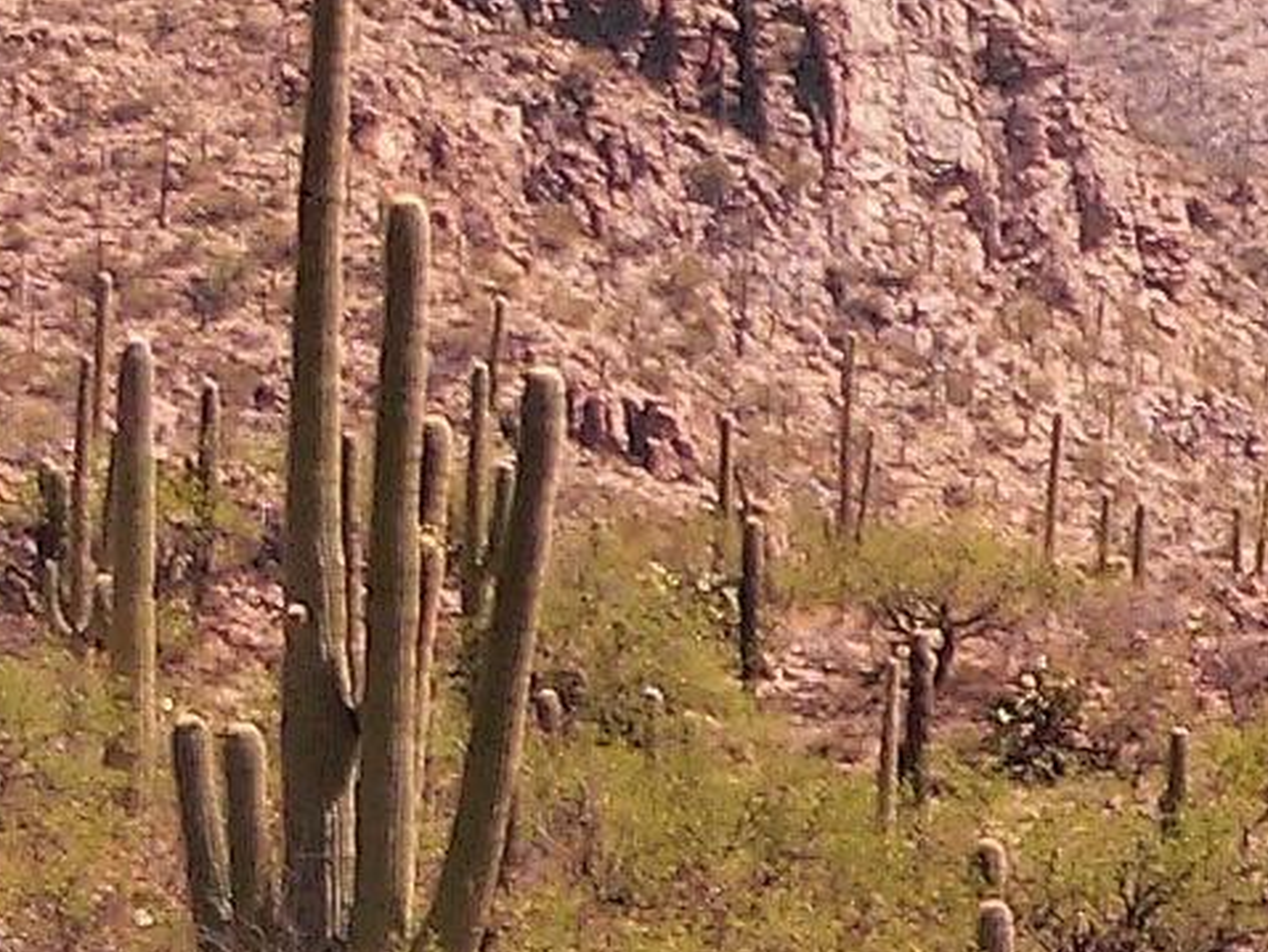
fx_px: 10592
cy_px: 798
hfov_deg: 6.8
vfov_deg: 5.1
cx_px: 1913
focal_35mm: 289
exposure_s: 1/1000
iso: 100
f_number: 2.8
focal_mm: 8.9
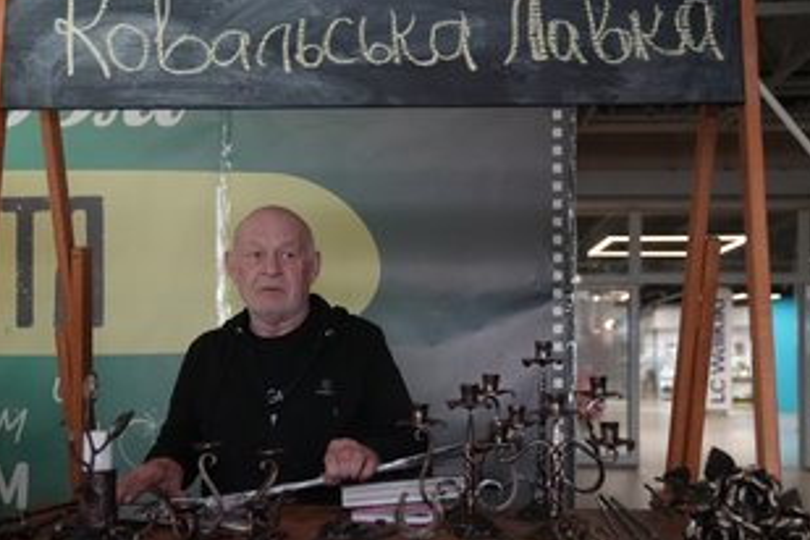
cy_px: 329
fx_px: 990
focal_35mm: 44
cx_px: 388
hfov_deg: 44.5
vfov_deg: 30.4
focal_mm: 34
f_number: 2.8
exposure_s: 1/50
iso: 12800
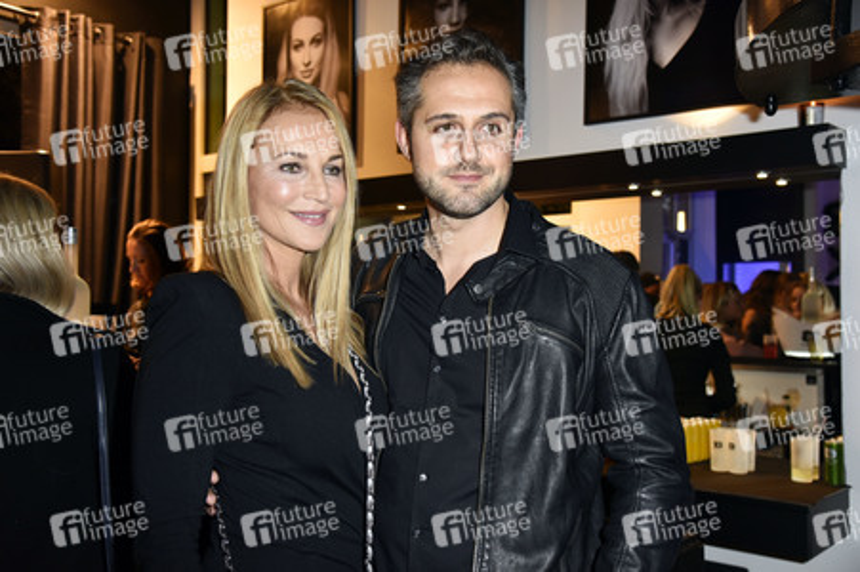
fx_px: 907
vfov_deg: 35.0
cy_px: 286
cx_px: 430
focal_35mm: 38
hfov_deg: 50.7
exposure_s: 1/40
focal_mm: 38
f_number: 5
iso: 800
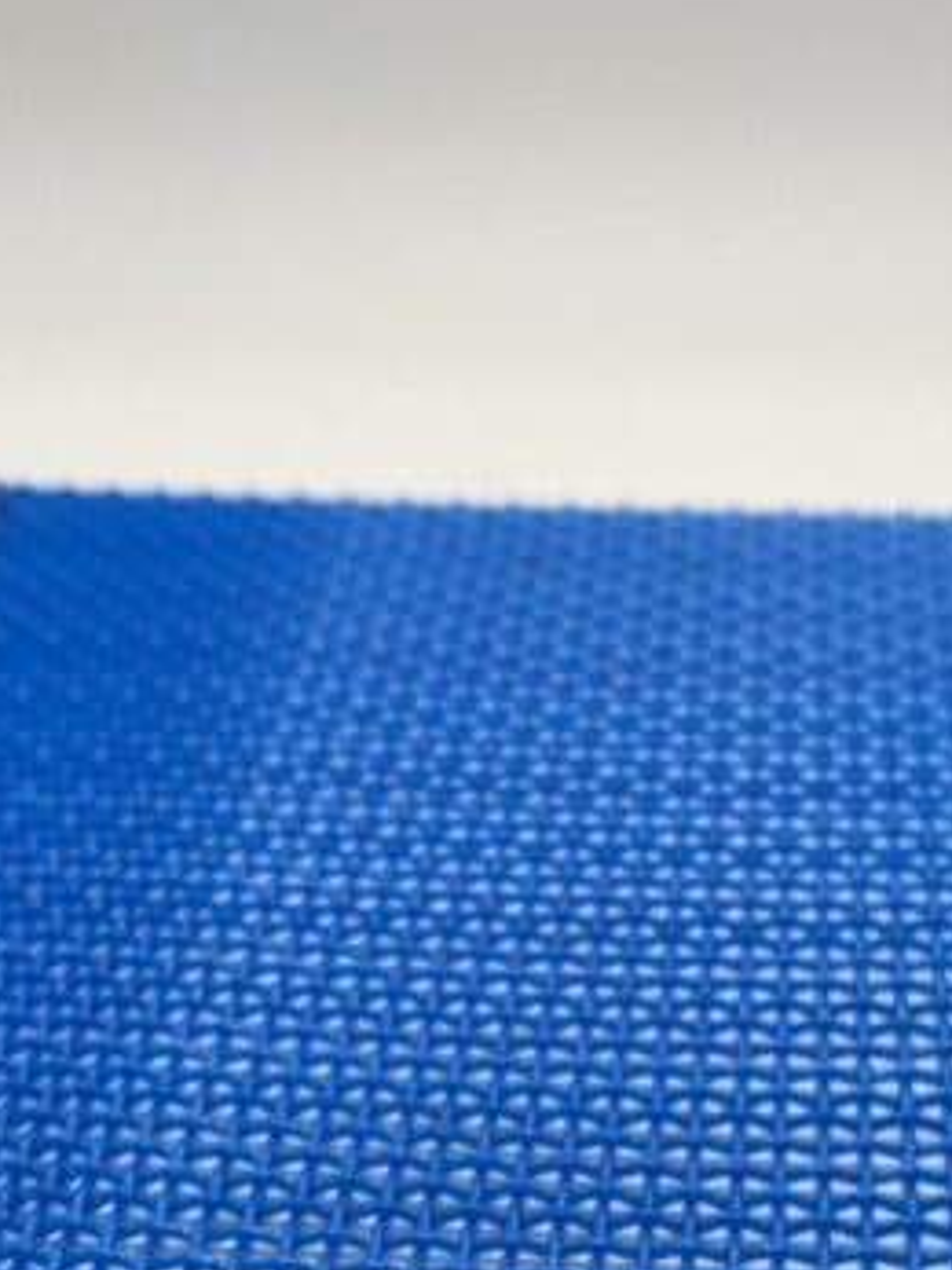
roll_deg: -0.1
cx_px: 549
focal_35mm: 60
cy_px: 1376
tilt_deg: -42.7
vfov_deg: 29.3
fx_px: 2201
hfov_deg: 24.4
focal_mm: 4.25
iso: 125
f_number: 1.8
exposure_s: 1/106
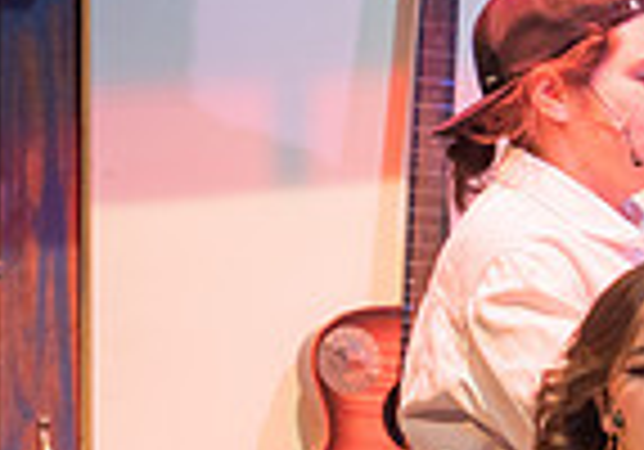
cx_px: 1262
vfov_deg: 1.9
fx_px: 13785
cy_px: 656
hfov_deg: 2.7
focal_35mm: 759
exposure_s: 1/250
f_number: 2.8
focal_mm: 175
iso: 1000
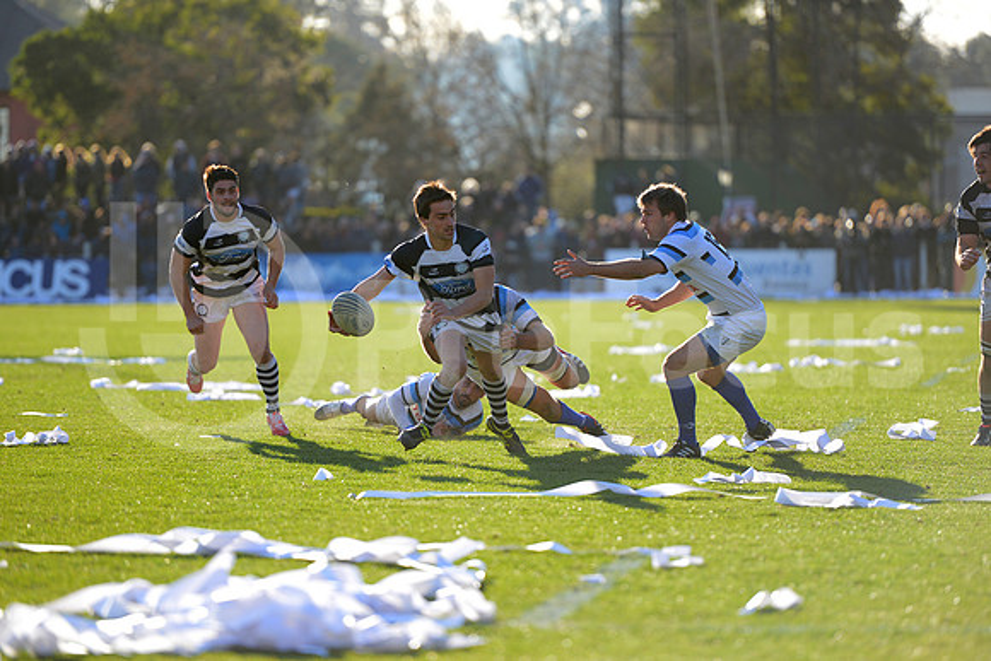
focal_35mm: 200
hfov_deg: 10.3
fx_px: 5507
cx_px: 496
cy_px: 330
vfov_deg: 6.9
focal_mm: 200
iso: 320
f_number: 2.8
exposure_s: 1/800
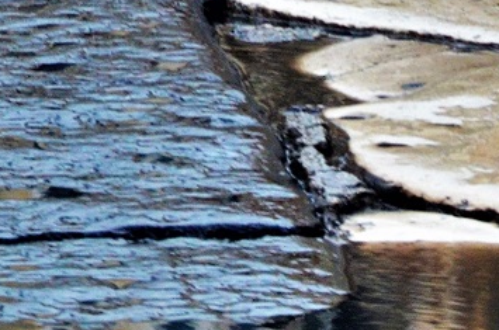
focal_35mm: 621
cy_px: 541
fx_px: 8588
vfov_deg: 2.2
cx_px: 419
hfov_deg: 3.3
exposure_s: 1/125
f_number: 5.6
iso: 1000
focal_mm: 105
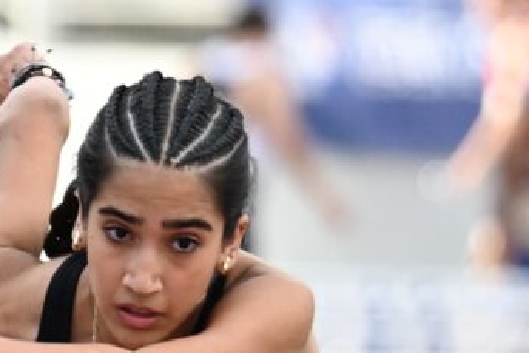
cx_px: 116
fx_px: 14465
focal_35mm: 984
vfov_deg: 1.4
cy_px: 523
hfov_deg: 2.1
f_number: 6
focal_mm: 330
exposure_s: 1/800
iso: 320
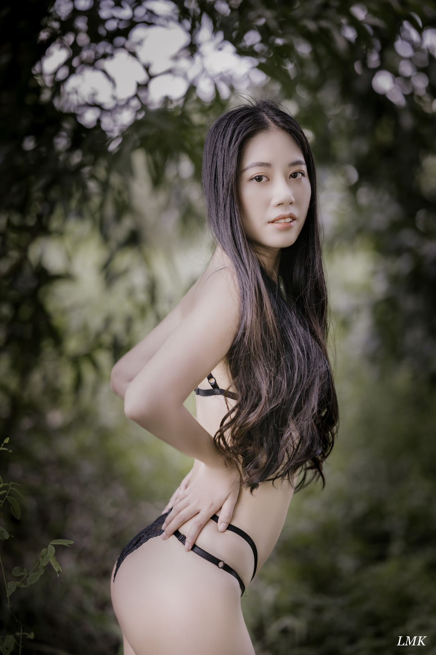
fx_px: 1546
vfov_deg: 23.9
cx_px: 218
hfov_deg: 16.1
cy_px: 328
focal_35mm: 85
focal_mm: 85
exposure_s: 1/200
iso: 100
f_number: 2
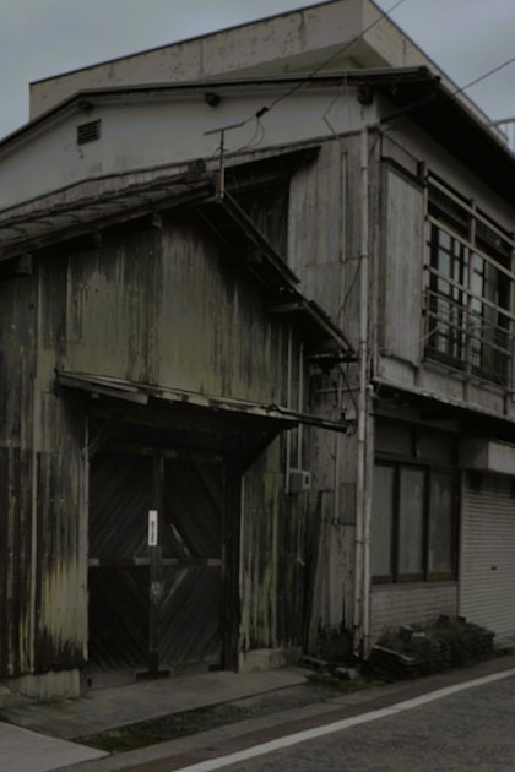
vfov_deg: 37.0
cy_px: 605
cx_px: 61
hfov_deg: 25.3
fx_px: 1116
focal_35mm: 52
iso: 100
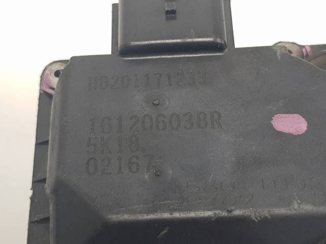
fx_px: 245
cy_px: 122
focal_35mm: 26
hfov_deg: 67.3
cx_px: 163
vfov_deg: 53.0
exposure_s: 1/187
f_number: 1.7
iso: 40
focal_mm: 4.2
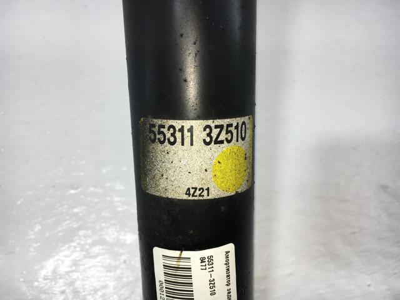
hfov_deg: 61.7
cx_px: 200
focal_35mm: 29
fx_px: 335
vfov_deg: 48.2
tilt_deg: -75.3
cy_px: 150
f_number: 2.2
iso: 25
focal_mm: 4.15
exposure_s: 1/538
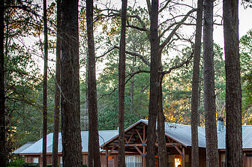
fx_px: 846
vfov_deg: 11.3
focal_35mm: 121
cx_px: 187
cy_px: 125
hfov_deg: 16.9
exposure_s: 1/200
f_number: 2.8
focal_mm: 70
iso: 500
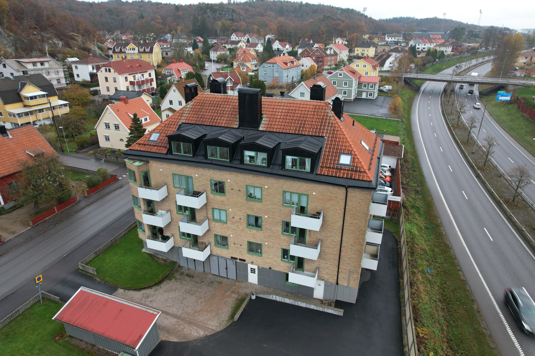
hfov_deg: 78.6
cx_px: 268
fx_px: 327
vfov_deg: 57.2
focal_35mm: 22
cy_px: 178
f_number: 2.8
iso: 100
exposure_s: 1/40
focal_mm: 8.38
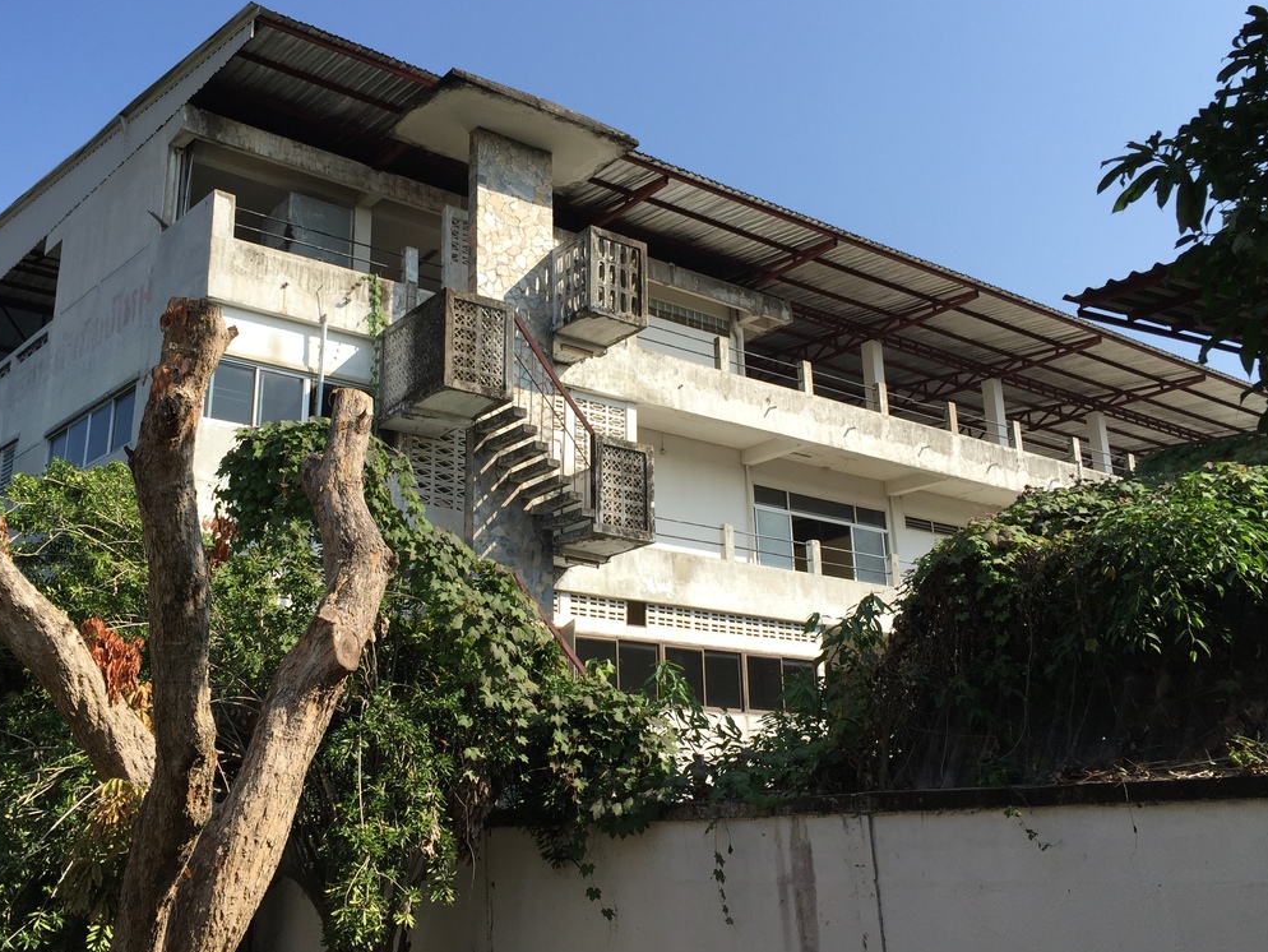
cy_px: 433
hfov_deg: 52.5
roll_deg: +0.0
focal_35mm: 35
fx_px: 1282
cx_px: 563
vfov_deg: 40.7
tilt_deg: +17.6
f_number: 2.2
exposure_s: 1/1522
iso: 32
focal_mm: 4.15
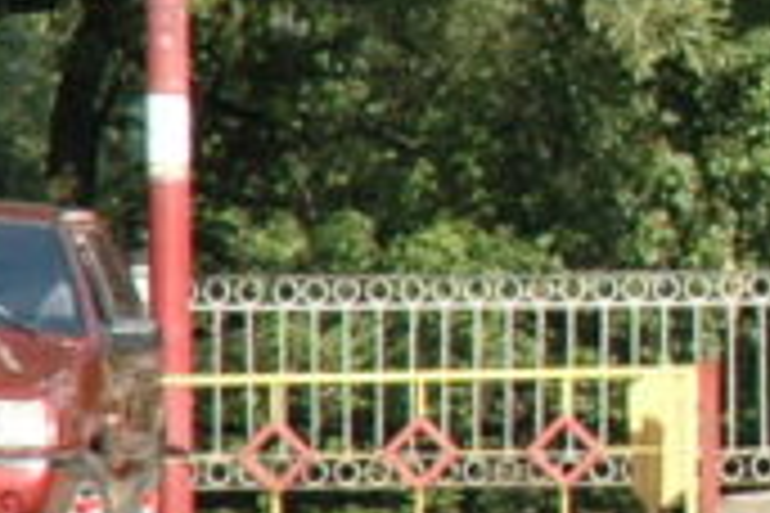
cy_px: -182
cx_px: 2130
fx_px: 13410
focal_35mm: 627
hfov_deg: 3.2
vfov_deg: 2.2
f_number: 7.1
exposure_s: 1/200
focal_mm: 70
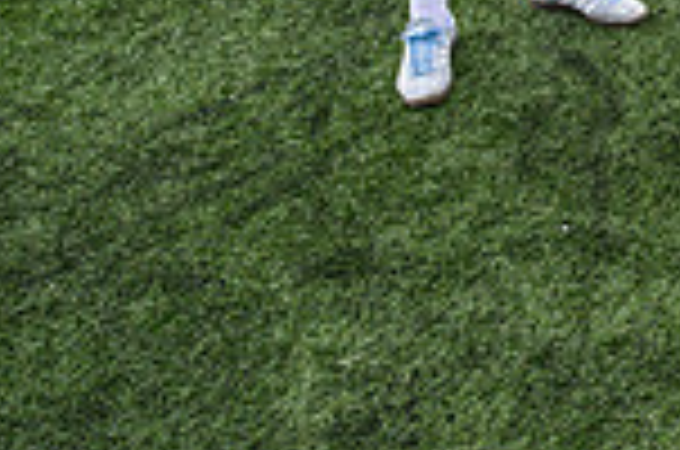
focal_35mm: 93
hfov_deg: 17.6
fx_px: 1753
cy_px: -310
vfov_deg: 13.4
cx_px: 1240
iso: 250
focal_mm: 24
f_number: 5
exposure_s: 1/250
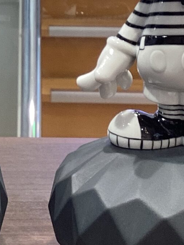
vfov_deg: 16.3
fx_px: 829
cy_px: -35
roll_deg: -0.6
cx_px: 13
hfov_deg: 12.6
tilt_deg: -4.2
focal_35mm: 117
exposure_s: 1/50
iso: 50
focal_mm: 3.3
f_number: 2.4
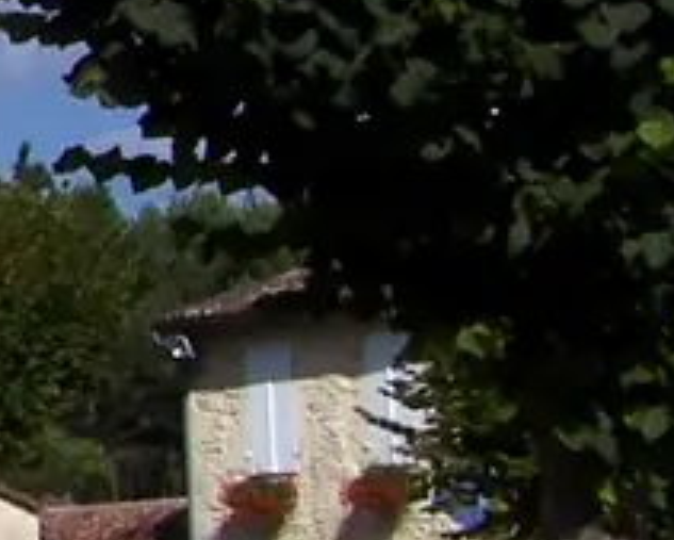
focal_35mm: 225
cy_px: -150
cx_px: -1102
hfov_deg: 7.8
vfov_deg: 6.8
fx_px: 4490
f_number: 5.6
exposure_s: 1/800
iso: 80
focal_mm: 6.3
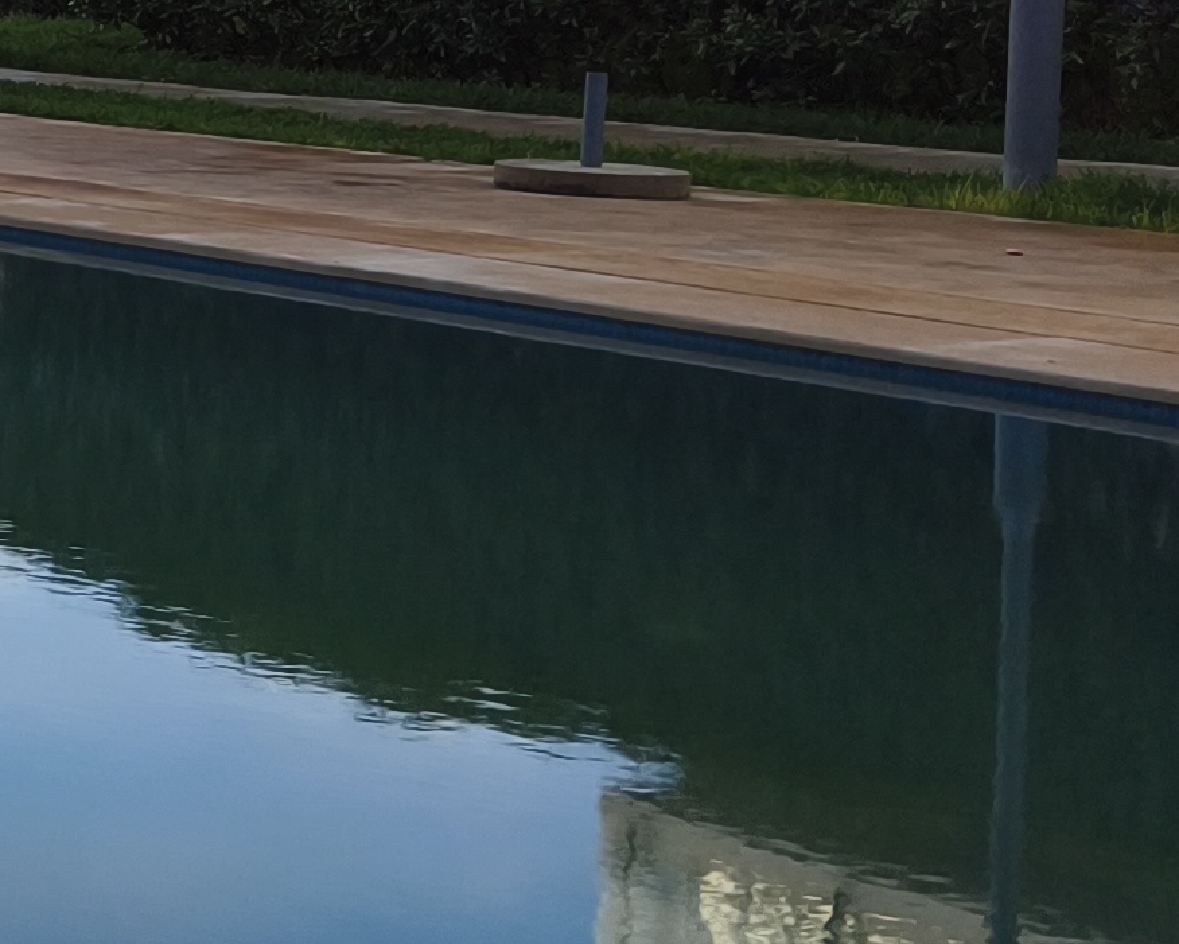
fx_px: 3664
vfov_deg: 14.5
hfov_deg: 15.1
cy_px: 57
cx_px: -1113
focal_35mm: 105
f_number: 1.7
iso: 50
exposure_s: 1/1958
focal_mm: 5.35
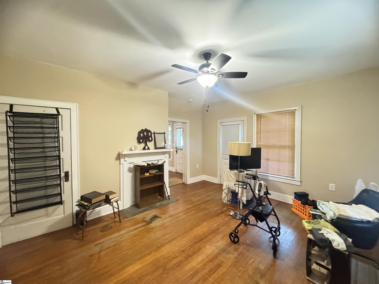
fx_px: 153
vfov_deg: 85.7
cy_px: 142
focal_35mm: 14
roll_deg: +0.0
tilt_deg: -1.9
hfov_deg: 102.1
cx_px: 190
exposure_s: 1/40
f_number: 2.2
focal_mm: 2.22
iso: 1250
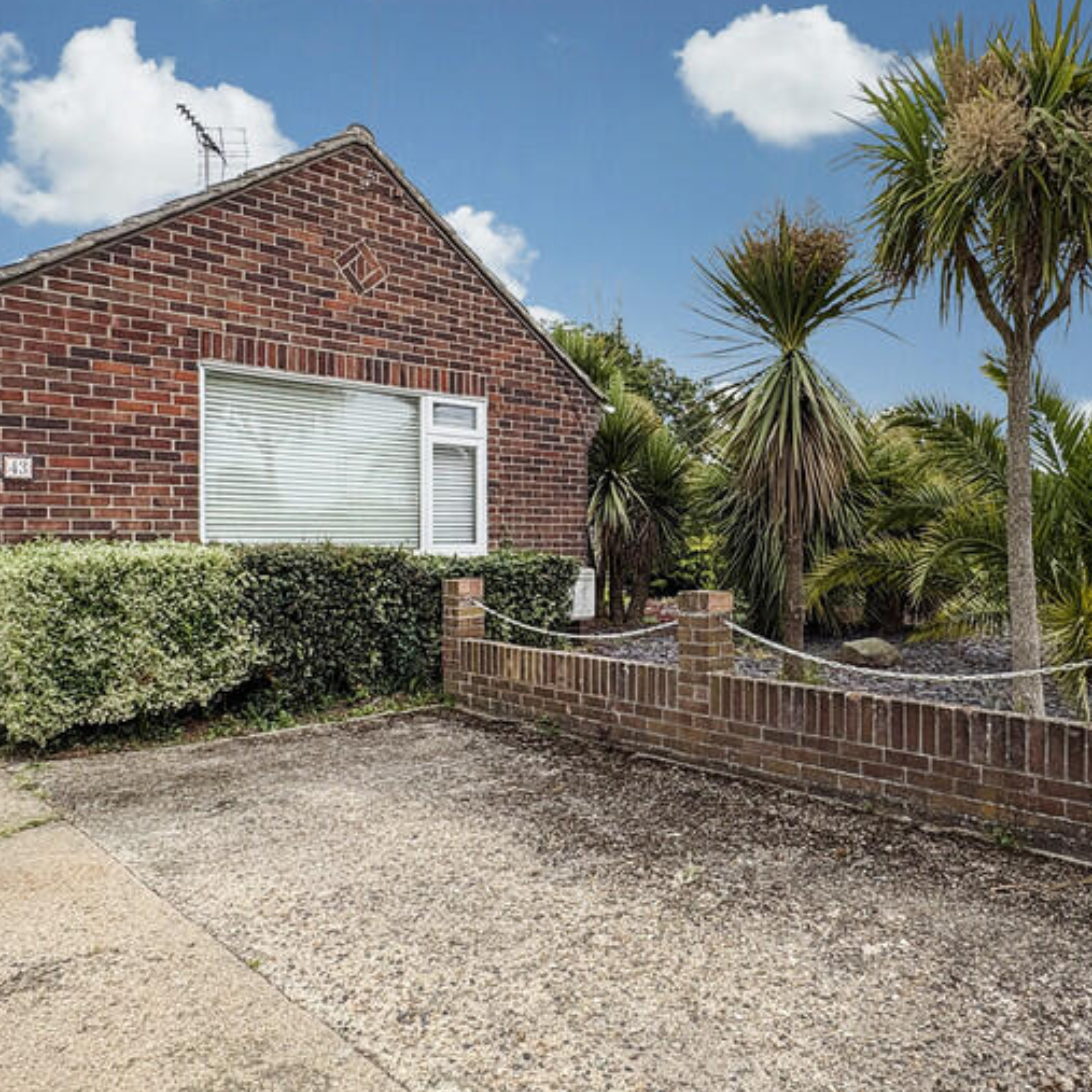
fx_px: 892
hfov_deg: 62.7
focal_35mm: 25
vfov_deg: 62.9
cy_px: 538
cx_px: 622
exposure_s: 1/1160
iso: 64
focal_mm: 2.22
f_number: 2.2
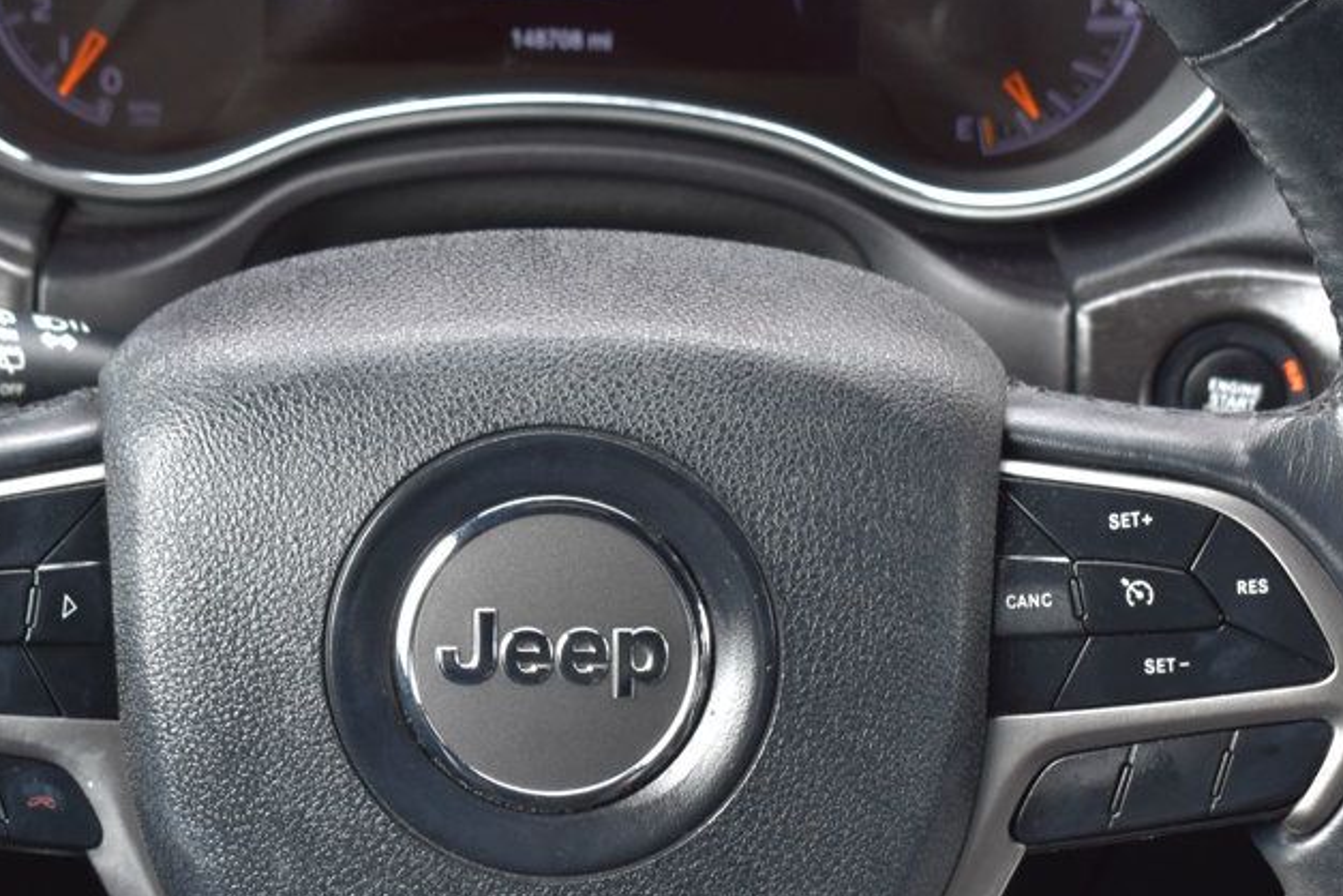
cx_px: 531
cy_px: 652
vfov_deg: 13.9
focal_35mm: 98
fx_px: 3656
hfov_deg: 20.8
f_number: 7.1
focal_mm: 40
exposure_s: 1/40
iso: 400
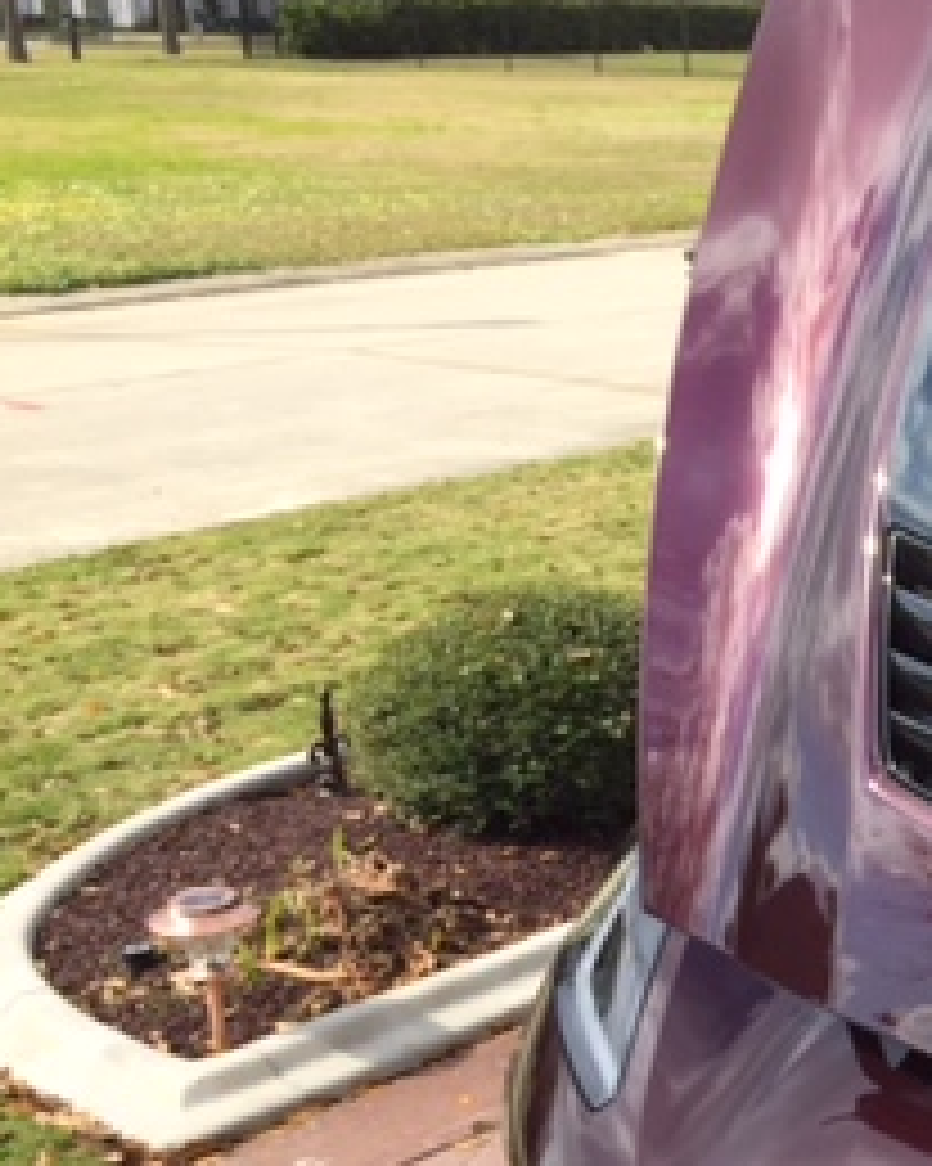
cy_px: 797
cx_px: 1427
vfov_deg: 27.0
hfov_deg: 19.0
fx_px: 2415
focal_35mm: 70
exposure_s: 1/1041
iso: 32
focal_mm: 4.15
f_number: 2.2
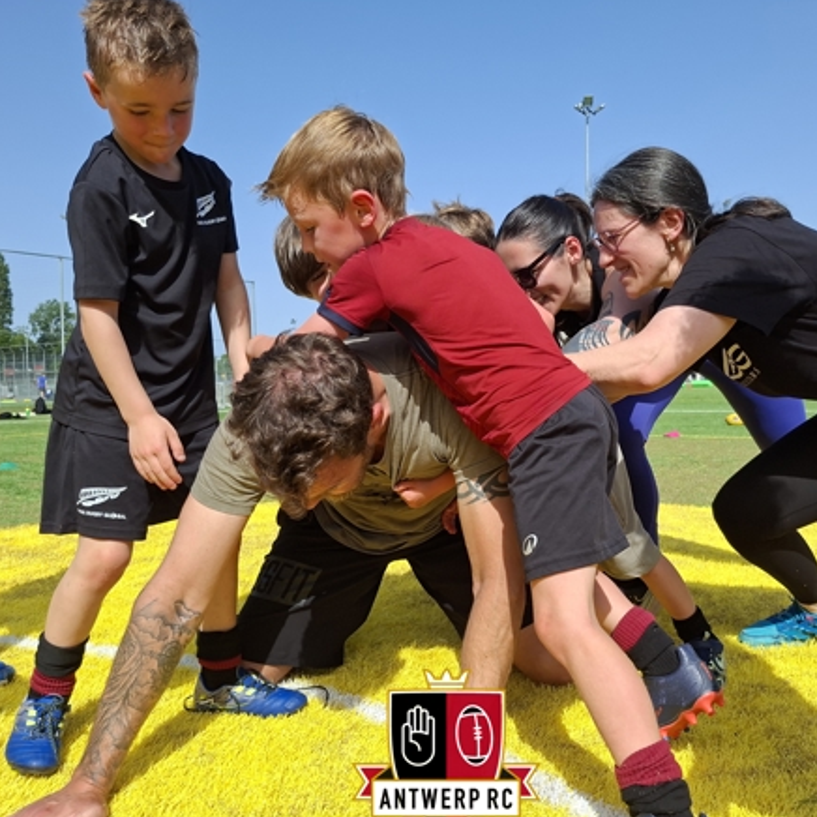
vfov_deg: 57.3
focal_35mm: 28
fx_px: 748
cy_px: 416
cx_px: 446
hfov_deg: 57.2
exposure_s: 1/1692
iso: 50
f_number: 1.8
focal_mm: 5.54
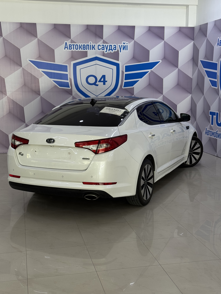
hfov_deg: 30.3
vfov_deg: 39.7
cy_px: 147
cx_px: 110
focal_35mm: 48
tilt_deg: -9.1
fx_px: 409
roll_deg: +0.6
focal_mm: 6.76
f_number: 1.78
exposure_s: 1/100
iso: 64
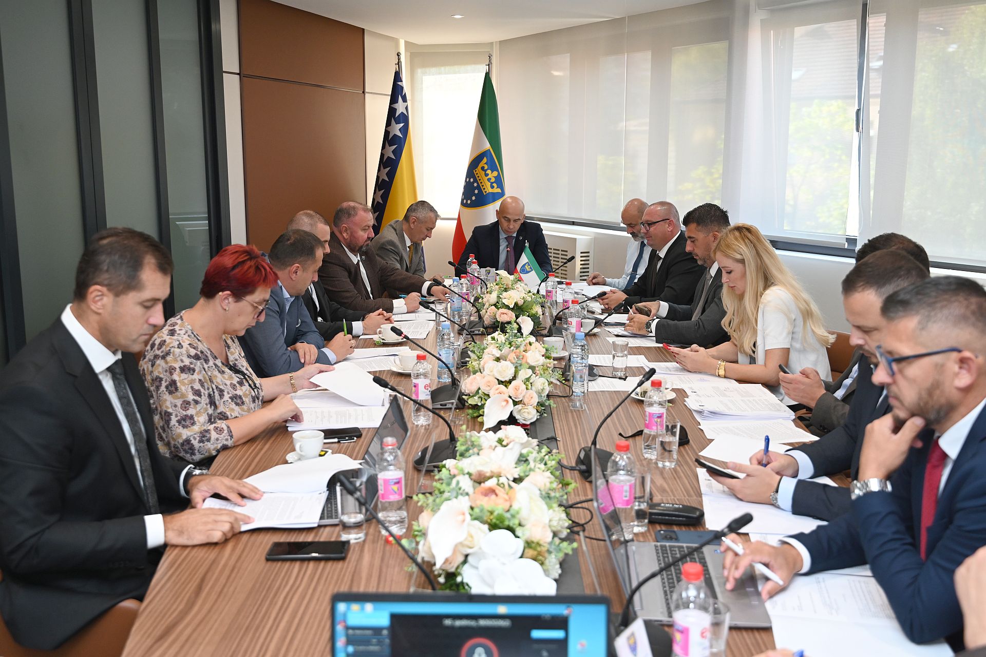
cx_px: 493
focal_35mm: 36
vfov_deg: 36.9
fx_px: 986
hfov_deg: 53.1
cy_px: 328
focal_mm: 36
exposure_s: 1/200
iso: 1100
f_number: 3.5
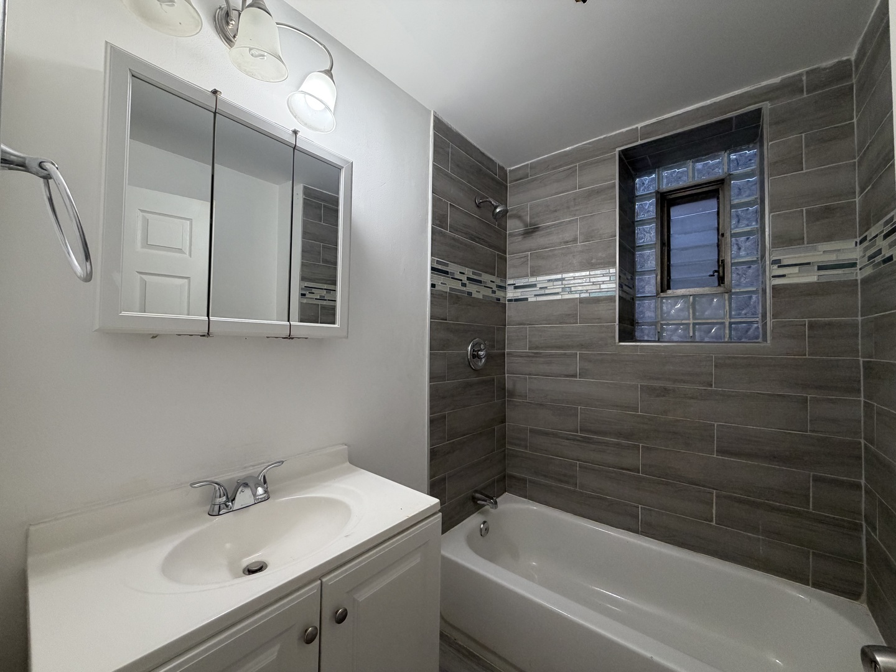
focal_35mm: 14
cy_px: 336
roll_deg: -0.2
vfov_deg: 85.7
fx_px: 362
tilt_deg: +1.3
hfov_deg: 102.1
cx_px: 448
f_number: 2.2
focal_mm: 2.22
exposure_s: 1/60
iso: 250
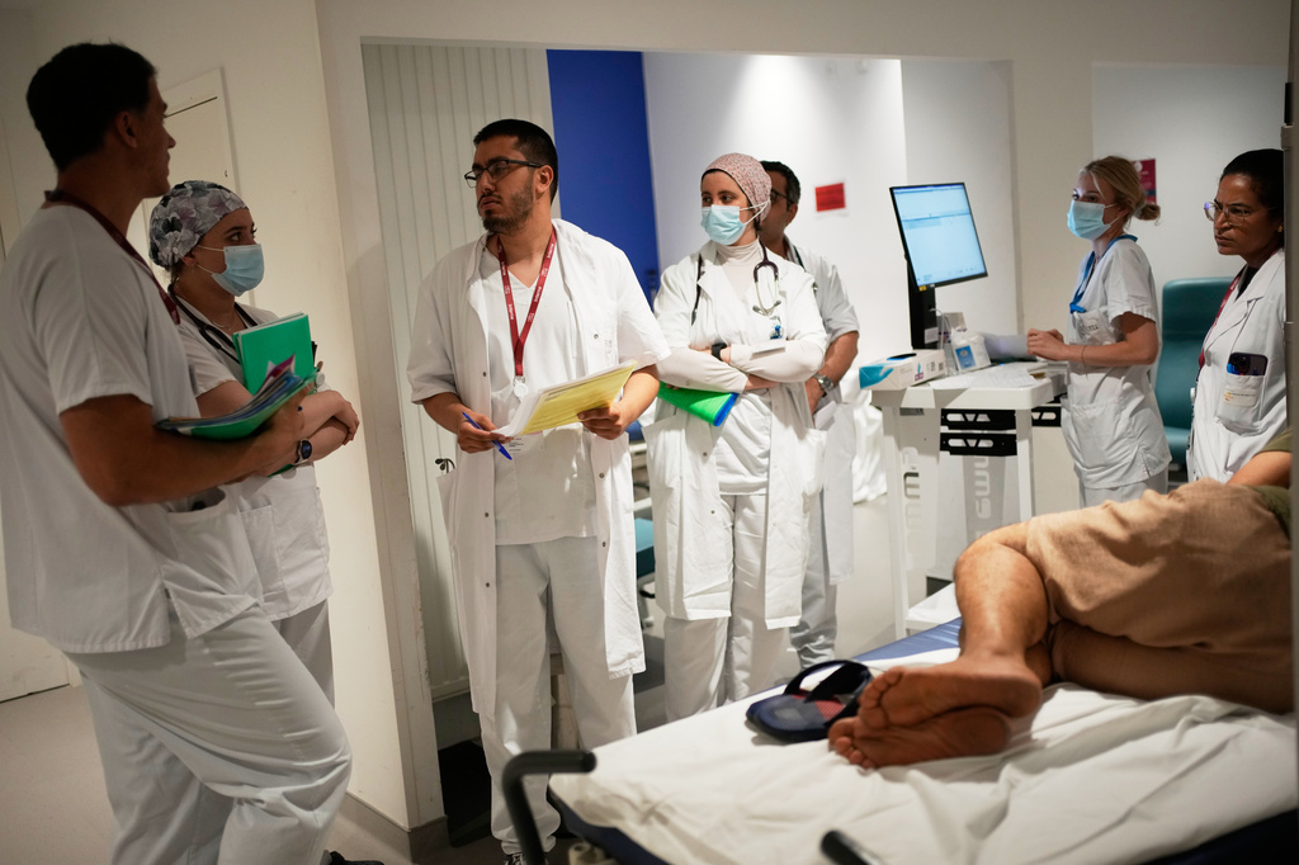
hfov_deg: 54.4
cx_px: 650
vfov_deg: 37.8
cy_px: 432
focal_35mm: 35
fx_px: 1262
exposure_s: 1/250
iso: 1000
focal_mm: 35
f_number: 1.8
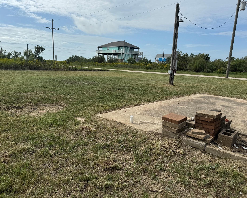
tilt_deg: -11.2
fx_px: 190
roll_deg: -2.2
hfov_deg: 65.9
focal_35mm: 26
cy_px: 99
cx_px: 113
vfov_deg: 54.9
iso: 80
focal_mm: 6.76
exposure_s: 1/7937
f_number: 1.78
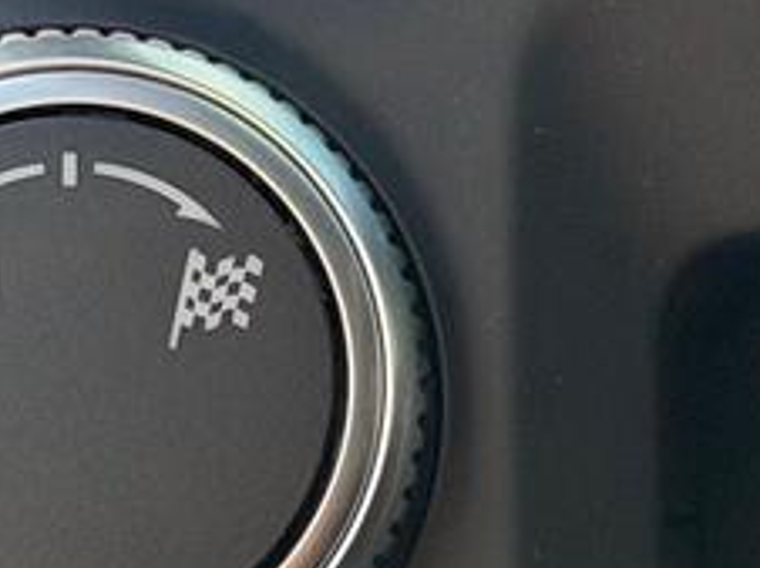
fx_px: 5965
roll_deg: +1.4
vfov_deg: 5.3
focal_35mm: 272
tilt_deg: -12.5
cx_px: -111
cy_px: 1200
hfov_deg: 7.2
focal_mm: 6.76
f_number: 1.78
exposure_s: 1/712
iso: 80
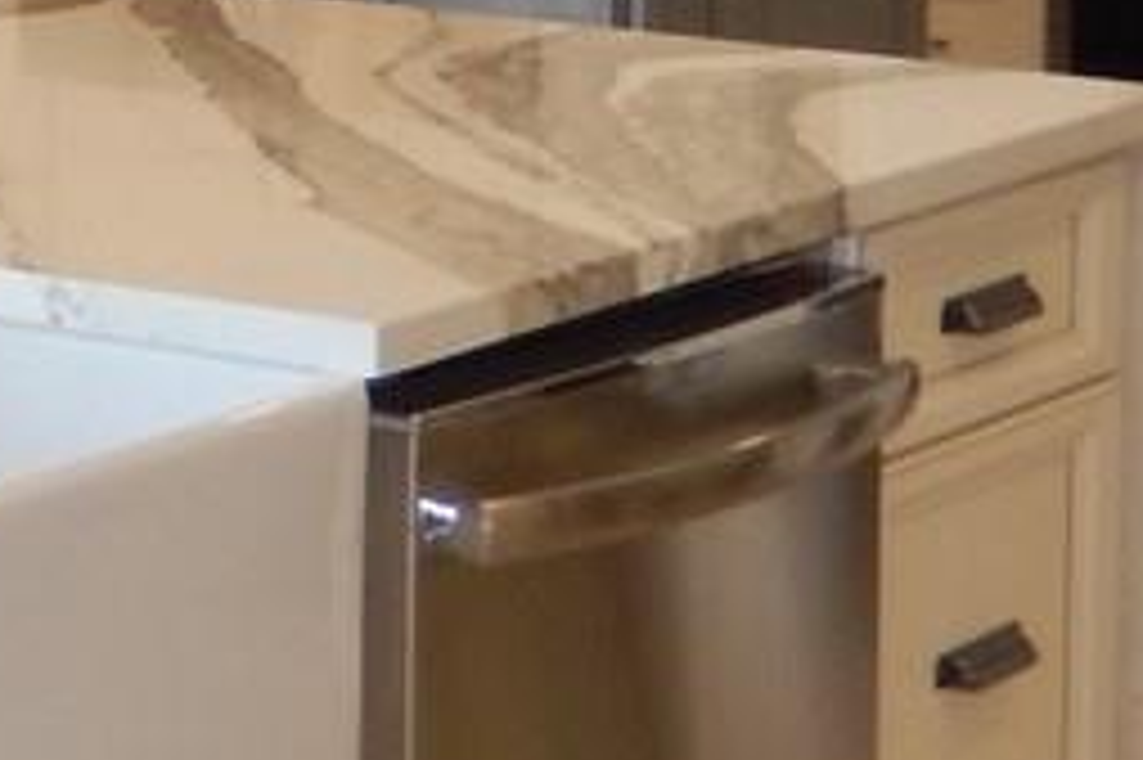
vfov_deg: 8.1
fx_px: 5203
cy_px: -571
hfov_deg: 11.1
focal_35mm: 164
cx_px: -1292
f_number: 3.4
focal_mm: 4.5
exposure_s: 1/40
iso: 125
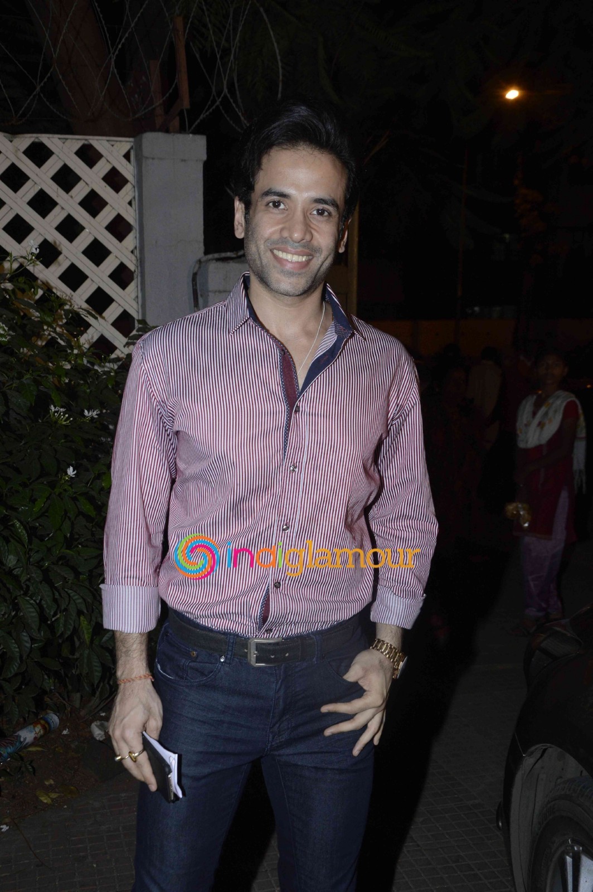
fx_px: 1039
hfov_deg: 31.8
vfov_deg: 46.4
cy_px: 446
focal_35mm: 42
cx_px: 296
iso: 800
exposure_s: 1/160
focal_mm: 28
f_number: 7.1
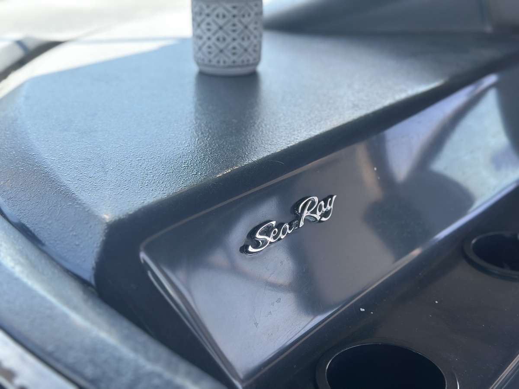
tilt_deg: -22.6
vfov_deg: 30.3
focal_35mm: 48
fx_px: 720
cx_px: 260
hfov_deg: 39.7
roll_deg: +2.0
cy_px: 194
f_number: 1.78
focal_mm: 6.86
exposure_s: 1/171
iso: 125
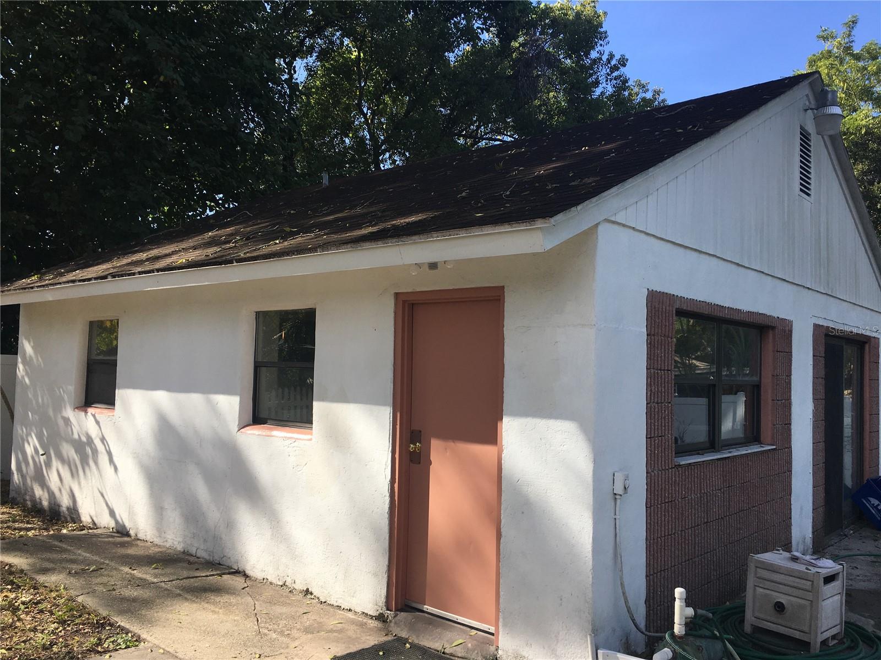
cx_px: 440
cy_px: 330
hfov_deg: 61.7
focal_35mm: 29
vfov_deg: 48.2
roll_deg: -2.2
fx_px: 738
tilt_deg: +2.6
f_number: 2.2
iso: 25
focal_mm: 4.15
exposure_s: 1/884
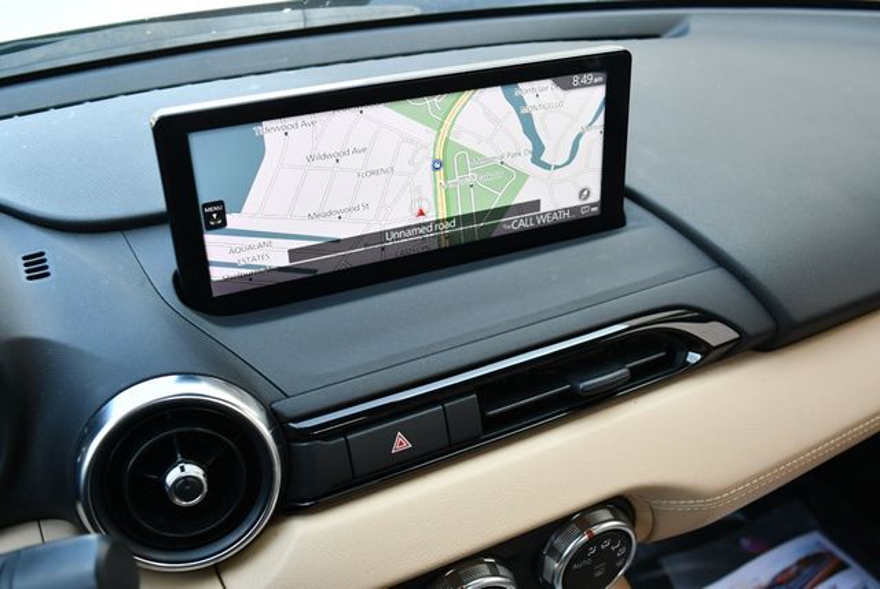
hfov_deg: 53.1
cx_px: 440
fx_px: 881
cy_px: 294
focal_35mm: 36
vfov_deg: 36.9
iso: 720
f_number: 3.5
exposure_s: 1/250
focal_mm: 18
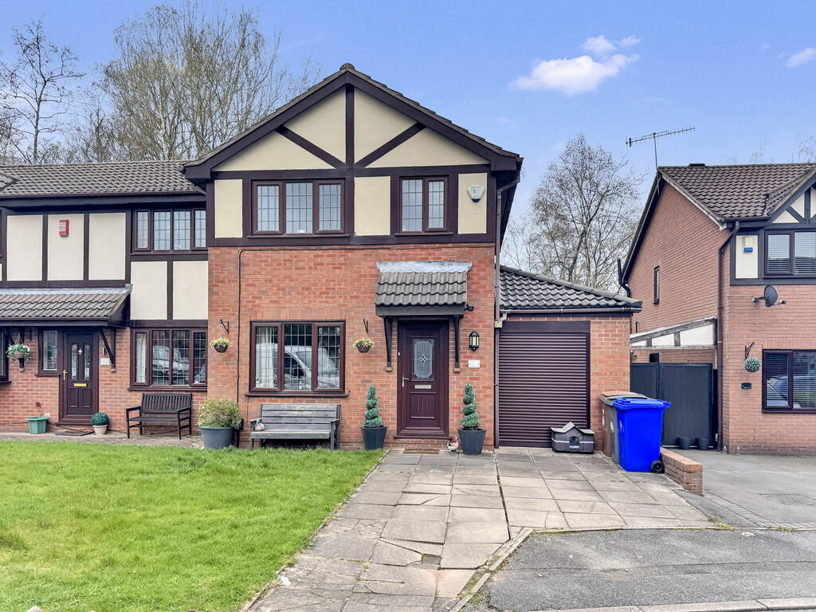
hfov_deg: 71.6
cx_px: 408
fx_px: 566
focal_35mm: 24
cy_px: 306
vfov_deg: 56.8
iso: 80
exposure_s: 1/1094
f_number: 1.78
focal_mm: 6.76
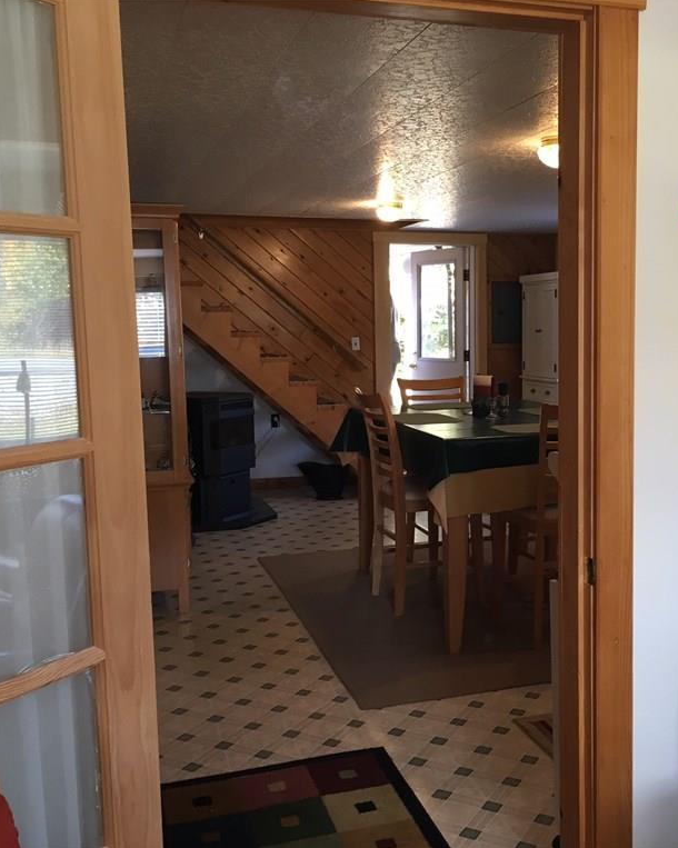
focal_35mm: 38
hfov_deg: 38.8
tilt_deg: -5.3
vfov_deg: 47.9
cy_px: 423
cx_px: 441
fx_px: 954
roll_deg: +0.5
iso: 50
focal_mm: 4.15
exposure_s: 1/30
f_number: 2.2
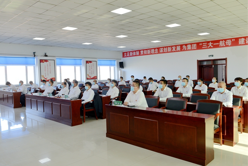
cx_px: 124
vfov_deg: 45.0
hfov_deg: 63.6
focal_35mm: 29
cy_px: 83
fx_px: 200
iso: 500
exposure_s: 1/100
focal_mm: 29
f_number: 5
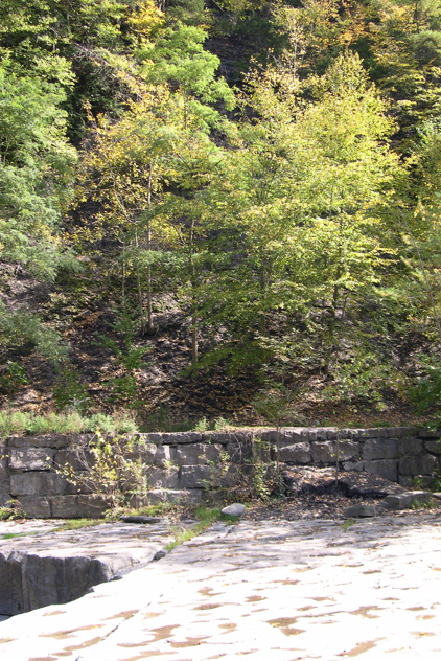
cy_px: 330
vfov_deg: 48.4
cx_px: 249
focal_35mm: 40
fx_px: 734
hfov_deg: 33.4
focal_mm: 8
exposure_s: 1/187
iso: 100
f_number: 2.8
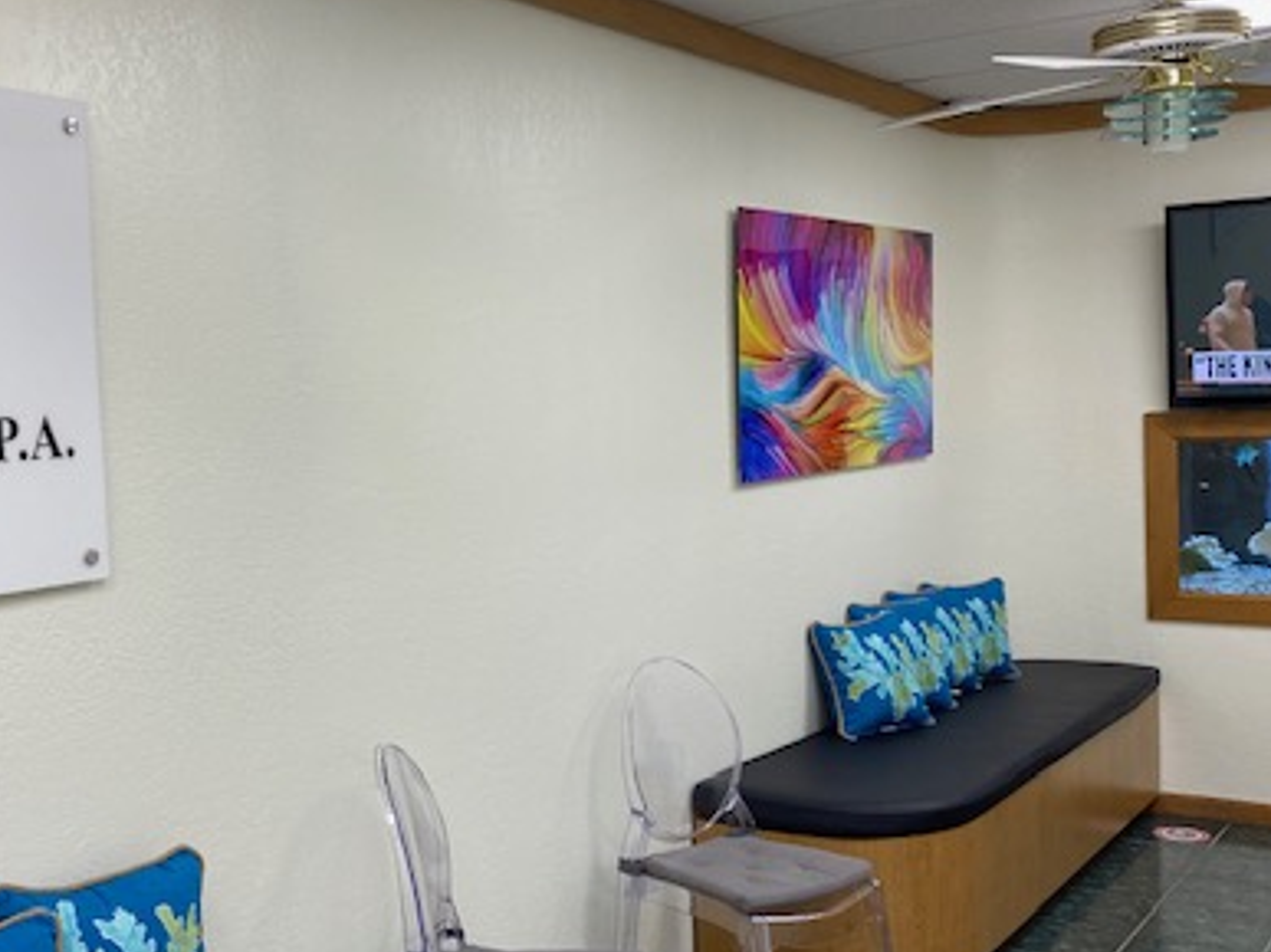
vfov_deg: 33.6
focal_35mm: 43
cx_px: 378
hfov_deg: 43.0
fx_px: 1578
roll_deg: +2.5
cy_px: 509
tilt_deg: -2.2
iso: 64
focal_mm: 4.25
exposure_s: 1/120
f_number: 1.8
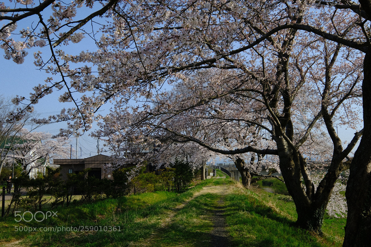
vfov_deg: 36.8
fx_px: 371
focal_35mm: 36
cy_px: 124
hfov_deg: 53.2
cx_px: 186
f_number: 10
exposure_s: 1/240
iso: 200
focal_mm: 24
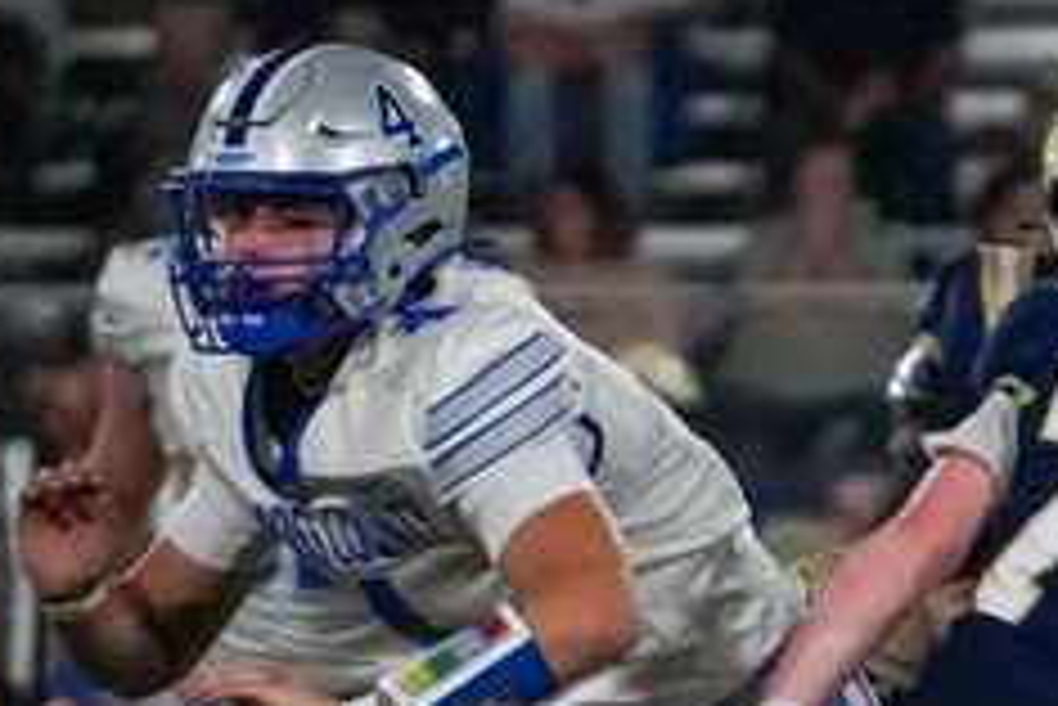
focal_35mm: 796
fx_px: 23407
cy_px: 650
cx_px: 2238
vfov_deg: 1.7
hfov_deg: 2.6
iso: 12800
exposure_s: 1/640
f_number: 4
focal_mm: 183
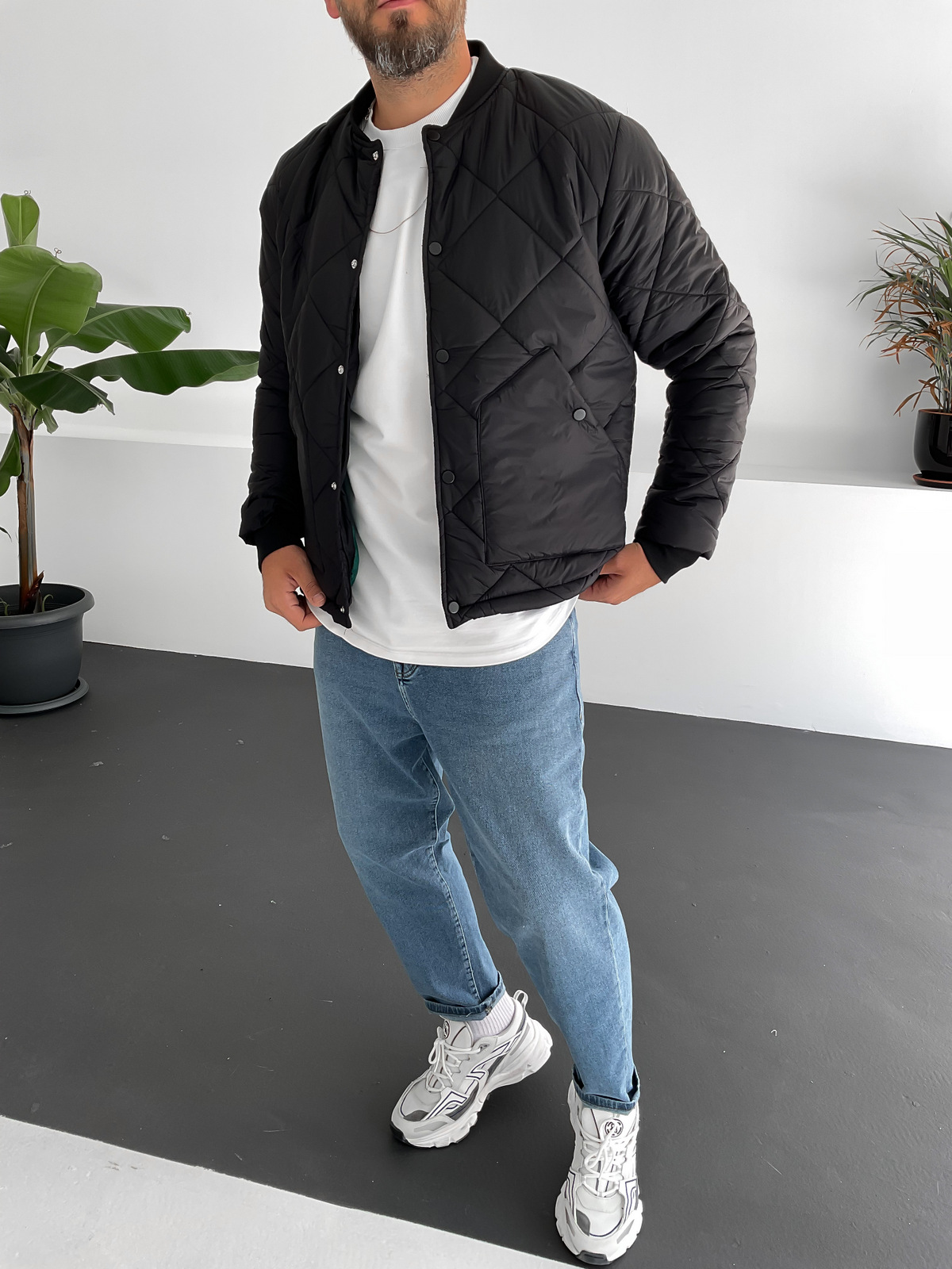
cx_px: 476
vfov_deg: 61.7
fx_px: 1063
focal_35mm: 29
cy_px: 634
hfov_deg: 48.2
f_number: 1.8
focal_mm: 3
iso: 20
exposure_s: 1/120
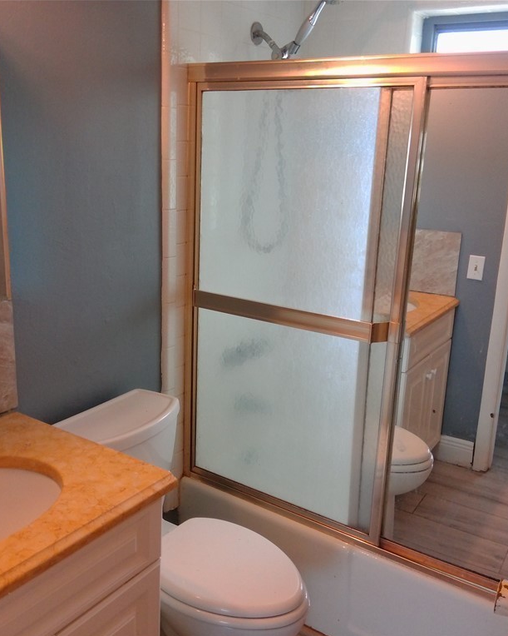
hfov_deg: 43.3
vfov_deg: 52.8
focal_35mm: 34
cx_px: 221
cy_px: 319
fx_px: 639
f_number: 2
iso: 282
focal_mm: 3
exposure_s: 1/33
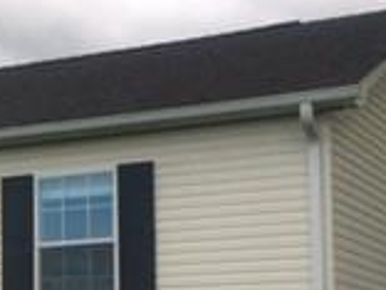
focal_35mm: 119
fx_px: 1327
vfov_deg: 12.3
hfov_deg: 15.0
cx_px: -235
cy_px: 275
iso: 25
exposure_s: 1/197
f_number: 2.2
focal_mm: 4.15
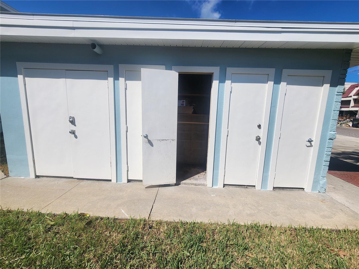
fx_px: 135
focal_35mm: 13
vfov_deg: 89.9
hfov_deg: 106.2
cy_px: 134
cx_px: 180
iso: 50
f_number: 2.2
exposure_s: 1/3945
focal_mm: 2.2
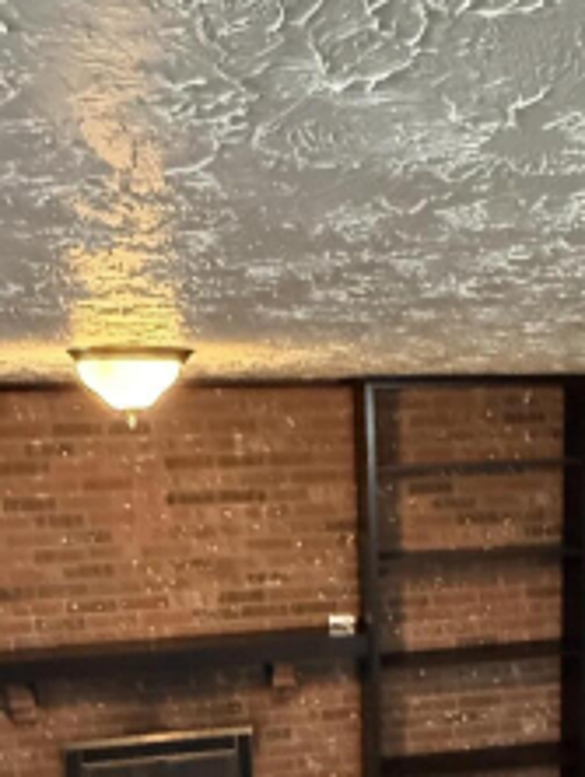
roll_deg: -0.2
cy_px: 562
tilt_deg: -8.6
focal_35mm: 42
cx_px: 350
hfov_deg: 34.3
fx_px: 945
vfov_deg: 43.6
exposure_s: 1/40
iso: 1600
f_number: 2.2
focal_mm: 2.22
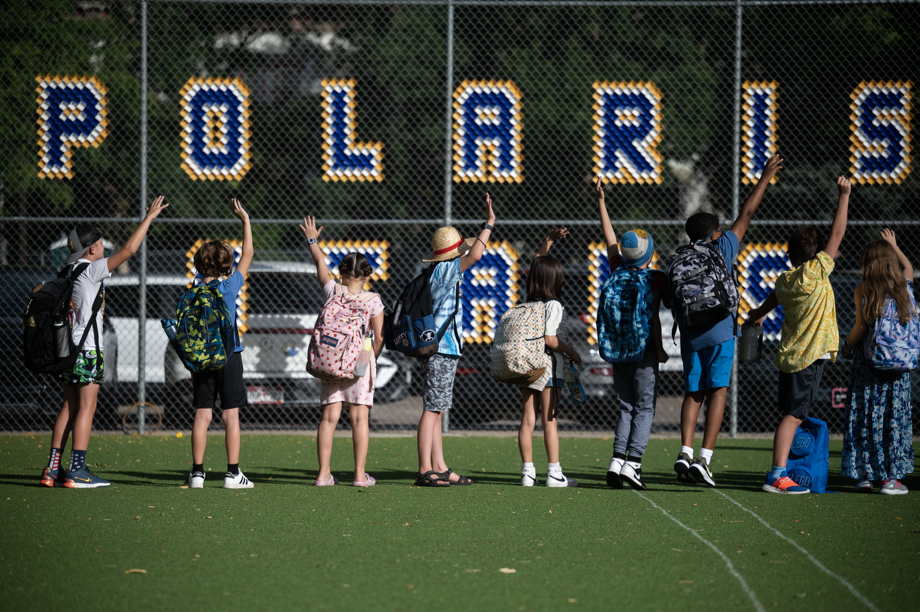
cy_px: 306
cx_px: 460
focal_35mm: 125
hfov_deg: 16.4
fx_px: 3192
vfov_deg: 11.0
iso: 100
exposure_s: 1/6000
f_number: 2.8
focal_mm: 125
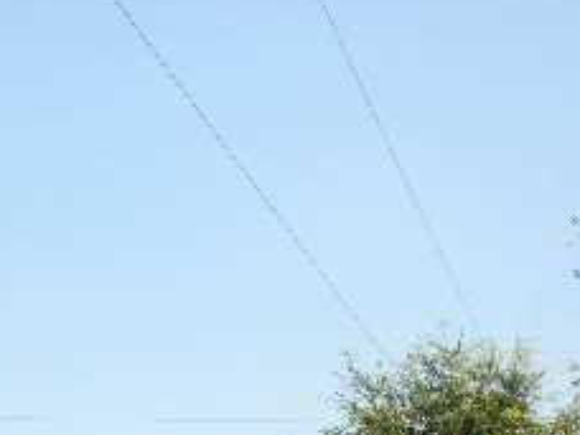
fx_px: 1743
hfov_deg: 18.6
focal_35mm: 104
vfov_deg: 13.6
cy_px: 595
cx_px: 53
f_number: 10
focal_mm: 6.6
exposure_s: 1/117
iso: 90
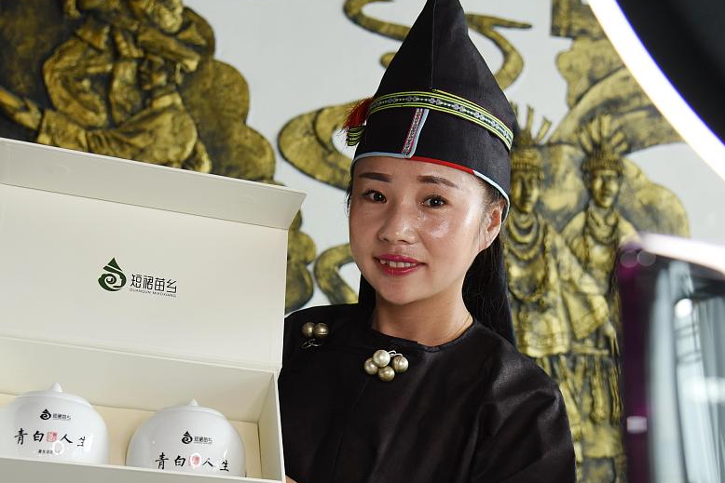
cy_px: 323
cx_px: 365
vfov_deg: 24.9
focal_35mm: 54
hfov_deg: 36.9
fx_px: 1088
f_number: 4.5
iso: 1000
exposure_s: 1/100
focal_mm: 35
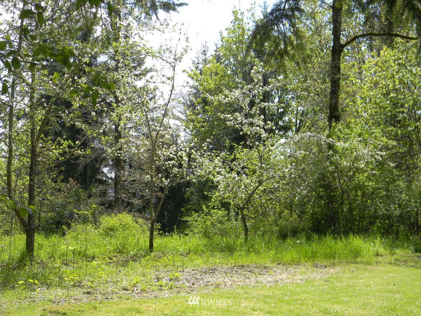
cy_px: 158
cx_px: 210
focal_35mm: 67
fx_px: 815
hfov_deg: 29.0
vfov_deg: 21.9
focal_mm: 12.2
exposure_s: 1/286
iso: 80
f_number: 4.3
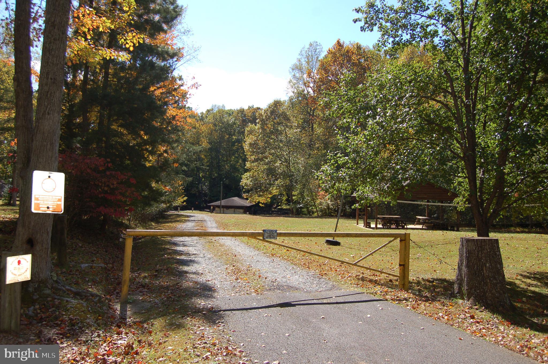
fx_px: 456
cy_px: 182
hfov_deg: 62.0
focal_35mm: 30
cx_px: 274
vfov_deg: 43.5
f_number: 5.6
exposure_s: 1/500
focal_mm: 20
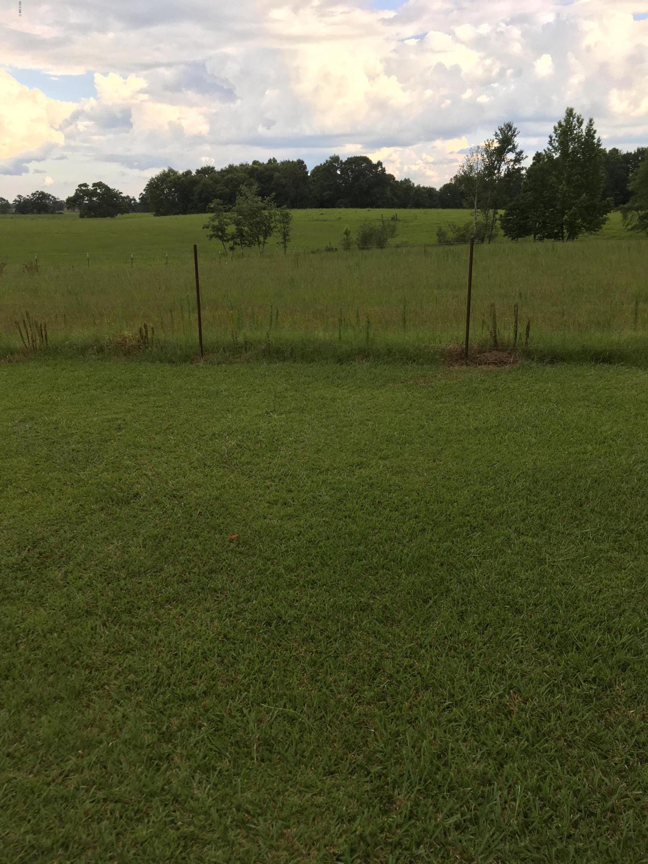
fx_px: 724
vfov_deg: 61.7
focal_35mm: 29
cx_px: 324
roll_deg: +2.2
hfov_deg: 48.2
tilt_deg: -20.0
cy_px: 432
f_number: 2.2
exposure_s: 1/310
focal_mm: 4.15
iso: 25
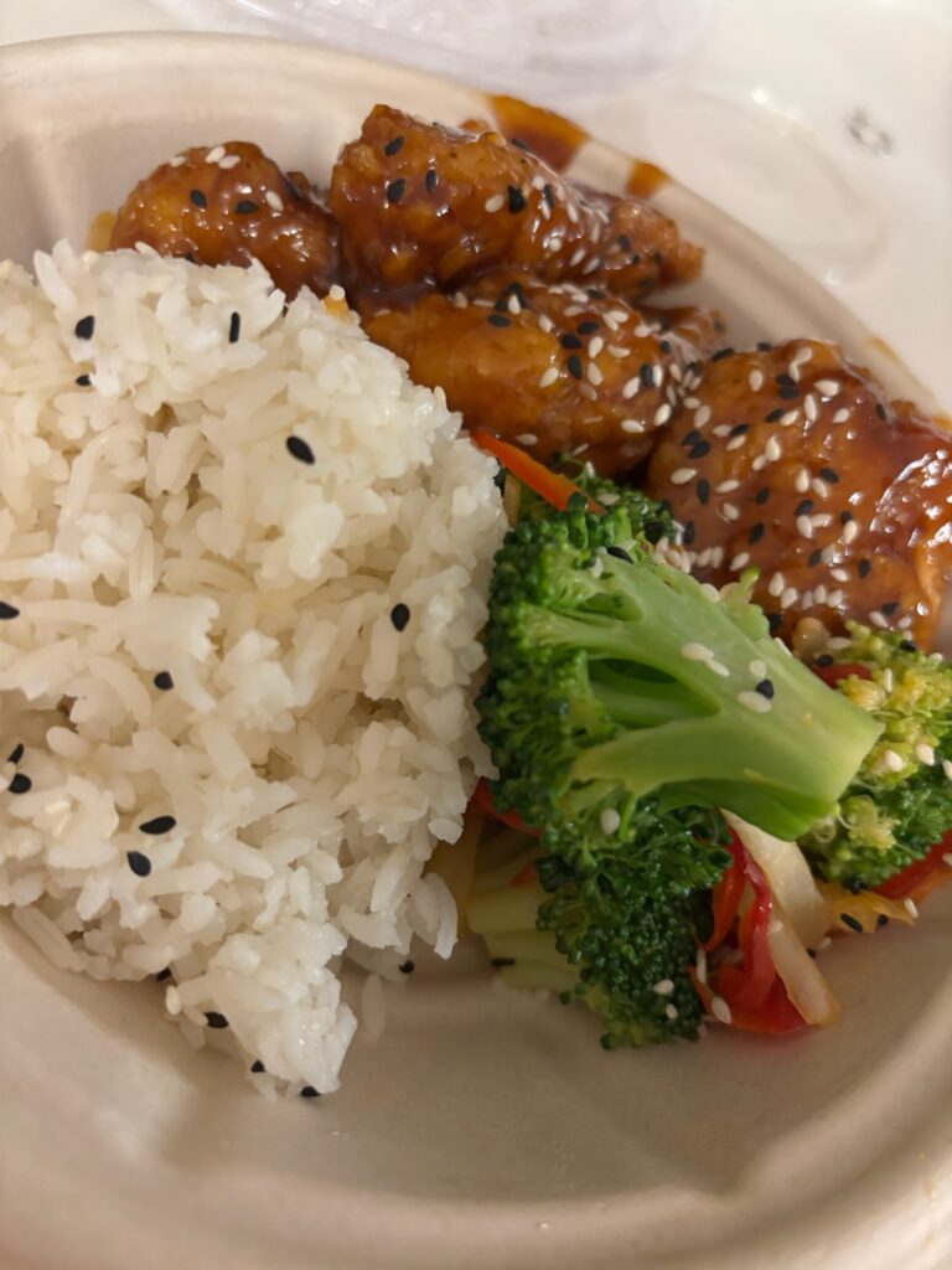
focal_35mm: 26
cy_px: 635
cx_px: 476
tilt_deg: -51.0
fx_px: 953
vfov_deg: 67.3
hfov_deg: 53.1
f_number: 1.6
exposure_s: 1/40
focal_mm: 5.96
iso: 640
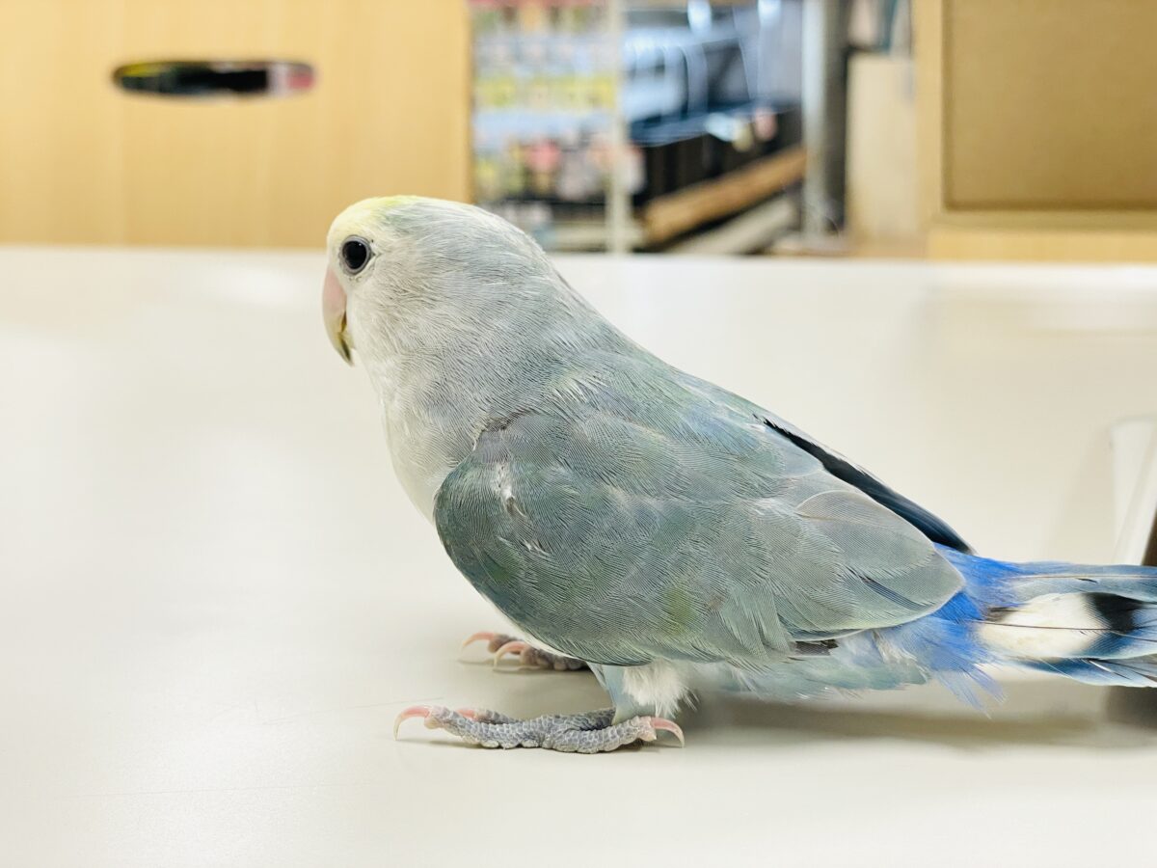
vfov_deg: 28.0
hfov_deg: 36.8
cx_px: 578
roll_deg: +0.9
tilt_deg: -13.2
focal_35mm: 52
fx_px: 1738
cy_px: 434
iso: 80
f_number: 2
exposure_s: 1/99
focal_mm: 6
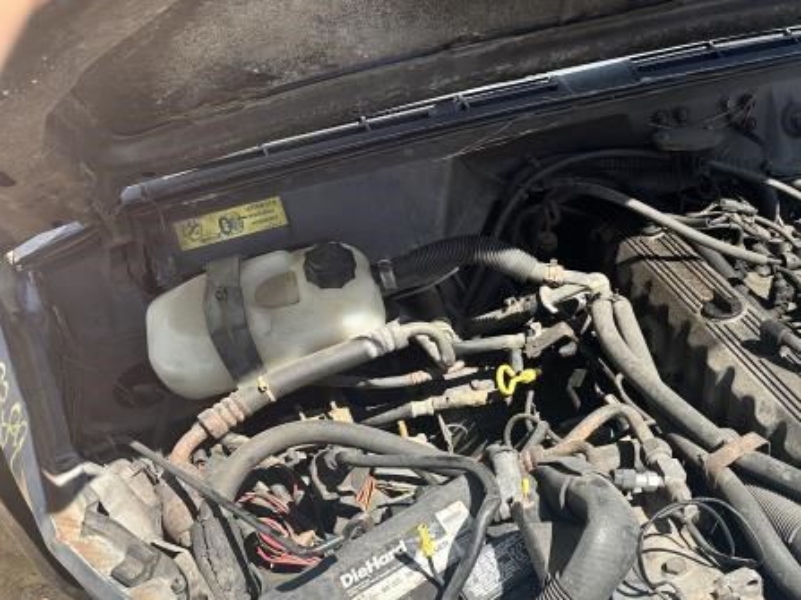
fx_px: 995
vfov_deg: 33.4
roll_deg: +1.2
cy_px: 380
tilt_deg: -29.0
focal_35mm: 43
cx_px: 715
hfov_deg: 40.6
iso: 80
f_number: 1.78
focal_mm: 6.86
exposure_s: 1/2591
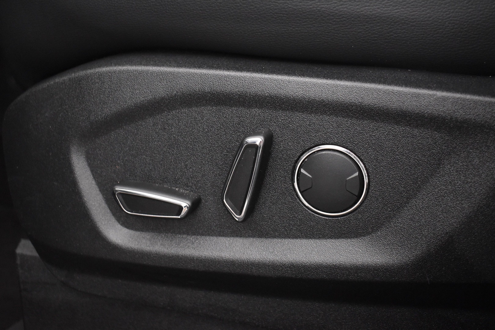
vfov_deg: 33.0
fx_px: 557
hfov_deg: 47.9
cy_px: 165
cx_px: 248
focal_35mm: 40
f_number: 4
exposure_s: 1/13
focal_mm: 27
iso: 3200
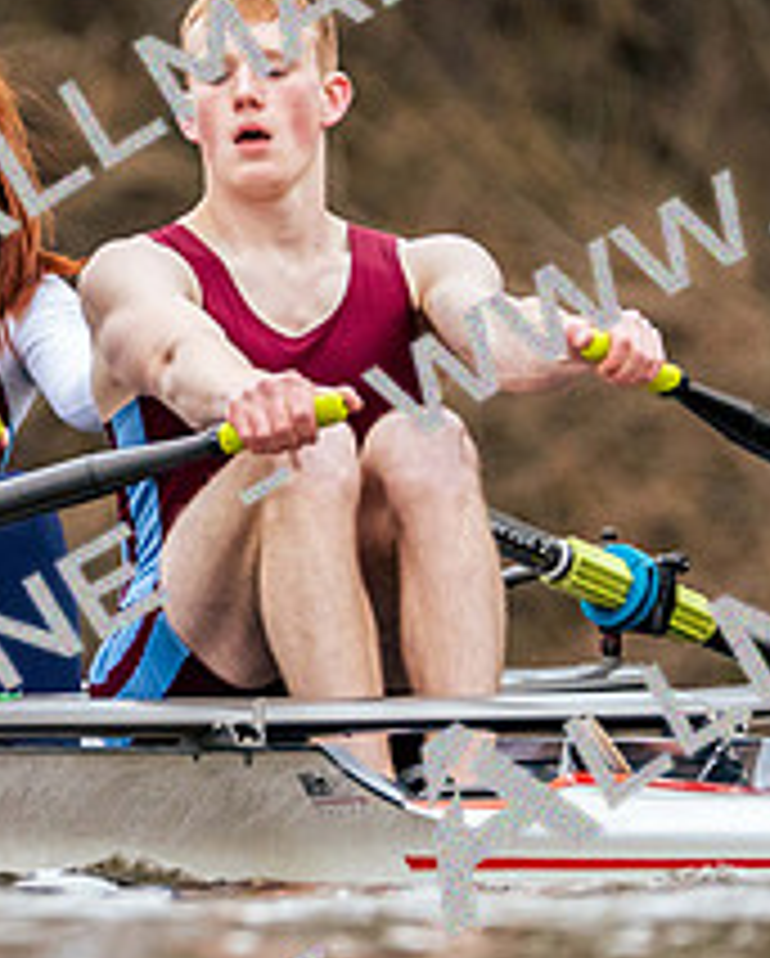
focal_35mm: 1532
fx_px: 43548
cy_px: 510
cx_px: 36
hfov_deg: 1.0
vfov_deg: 1.3
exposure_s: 1/2000
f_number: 6.3
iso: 4000
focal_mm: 600
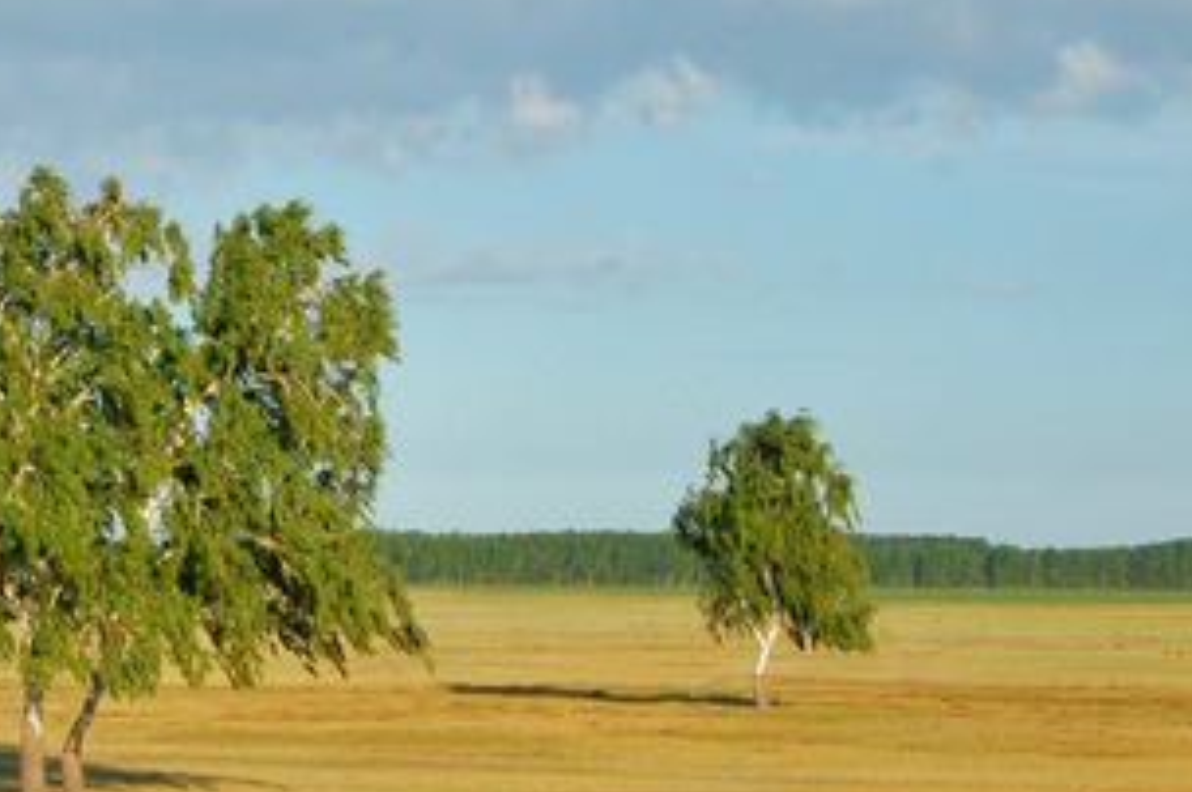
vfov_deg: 9.4
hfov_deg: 14.1
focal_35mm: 145
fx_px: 4796
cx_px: 210
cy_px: 378
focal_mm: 42
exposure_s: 1/320
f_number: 9
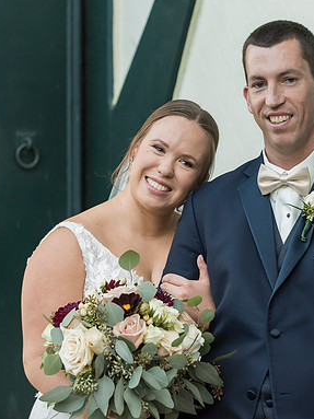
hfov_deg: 8.0
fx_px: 2239
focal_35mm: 185
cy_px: 209
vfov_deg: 10.7
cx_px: 280
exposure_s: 1/1000
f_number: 2.8
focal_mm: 120
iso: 800
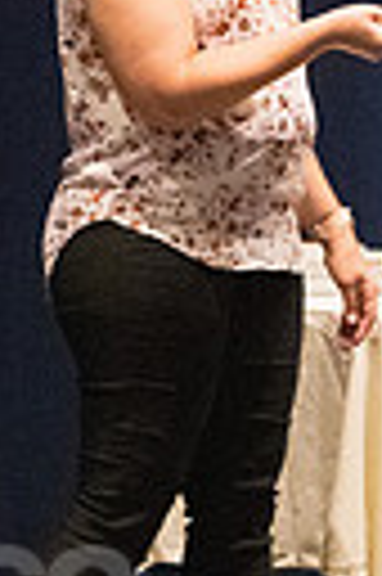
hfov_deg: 2.0
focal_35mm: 683
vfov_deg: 3.0
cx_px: 524
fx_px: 10900
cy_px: 153
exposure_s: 1/250
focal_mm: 130
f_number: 4.5
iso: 8000
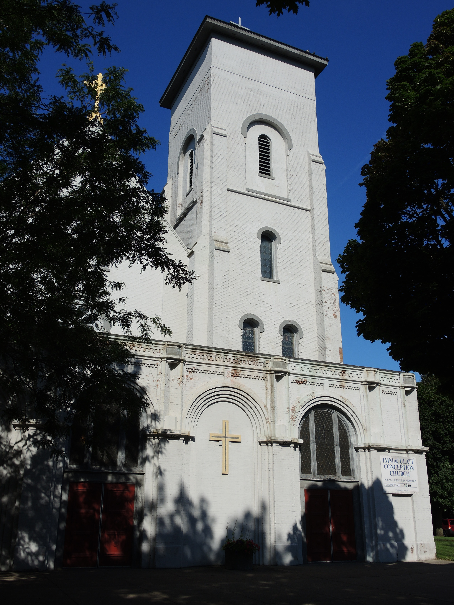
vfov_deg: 55.4
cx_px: 227
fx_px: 577
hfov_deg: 42.9
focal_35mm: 33
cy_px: 302
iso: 80
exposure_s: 1/1250
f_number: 4
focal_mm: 7
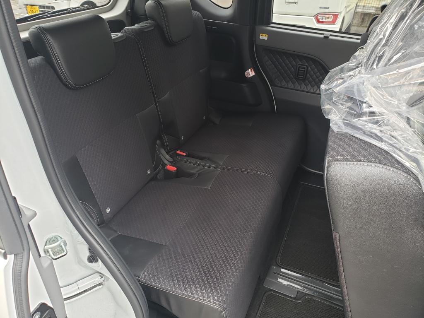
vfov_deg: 53.1
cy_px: 159
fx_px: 318
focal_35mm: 26
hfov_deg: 67.3
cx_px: 212
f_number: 2.4
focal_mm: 4.3
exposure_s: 1/43
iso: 100
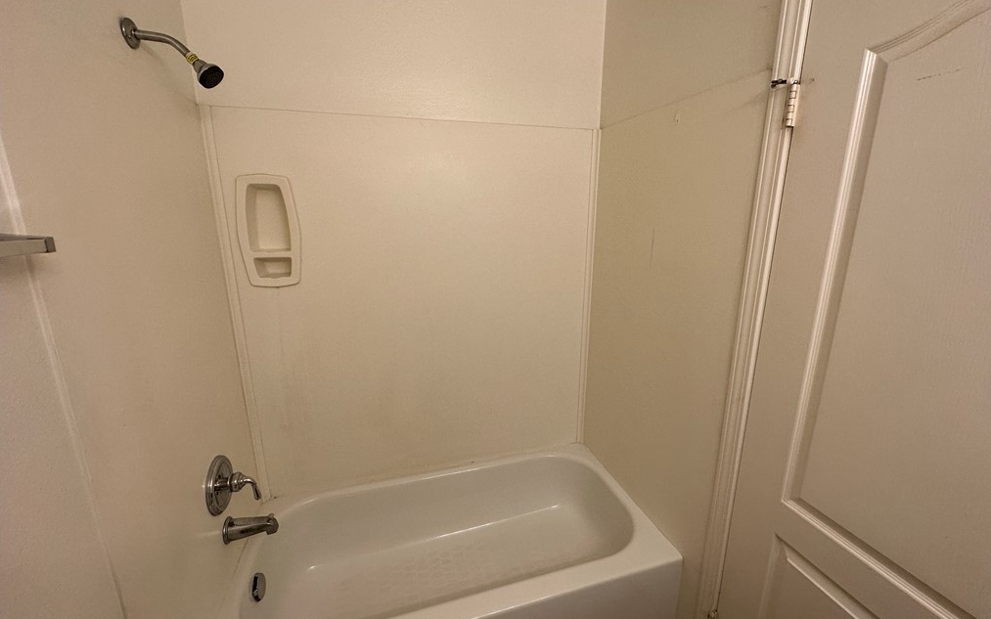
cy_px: 301
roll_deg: +0.3
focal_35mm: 15
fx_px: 405
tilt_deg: -13.0
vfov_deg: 74.8
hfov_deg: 101.5
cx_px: 499
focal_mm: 2.22
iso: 160
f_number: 2.2
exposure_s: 1/120
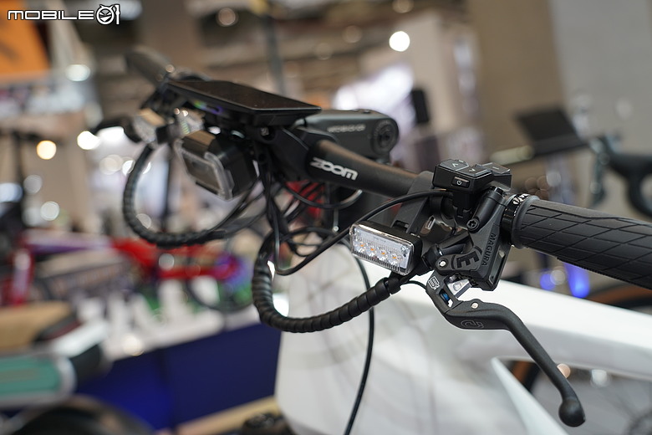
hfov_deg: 48.5
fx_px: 724
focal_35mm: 40
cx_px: 326
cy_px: 218
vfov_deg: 33.4
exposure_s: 1/60
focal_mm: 40
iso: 400
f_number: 4
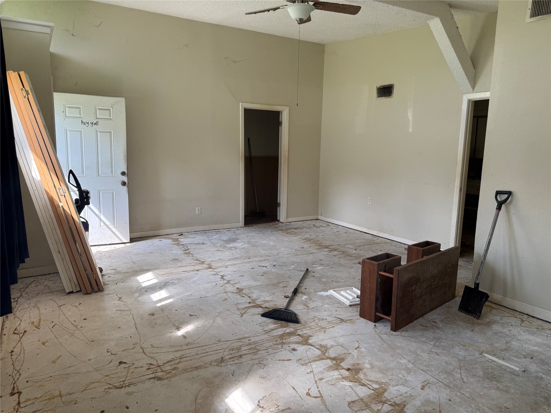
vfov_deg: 56.8
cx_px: 276
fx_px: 382
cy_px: 206
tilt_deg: -8.2
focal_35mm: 24
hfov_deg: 71.6
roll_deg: -1.8
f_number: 1.78
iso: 80
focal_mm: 6.76
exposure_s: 1/254
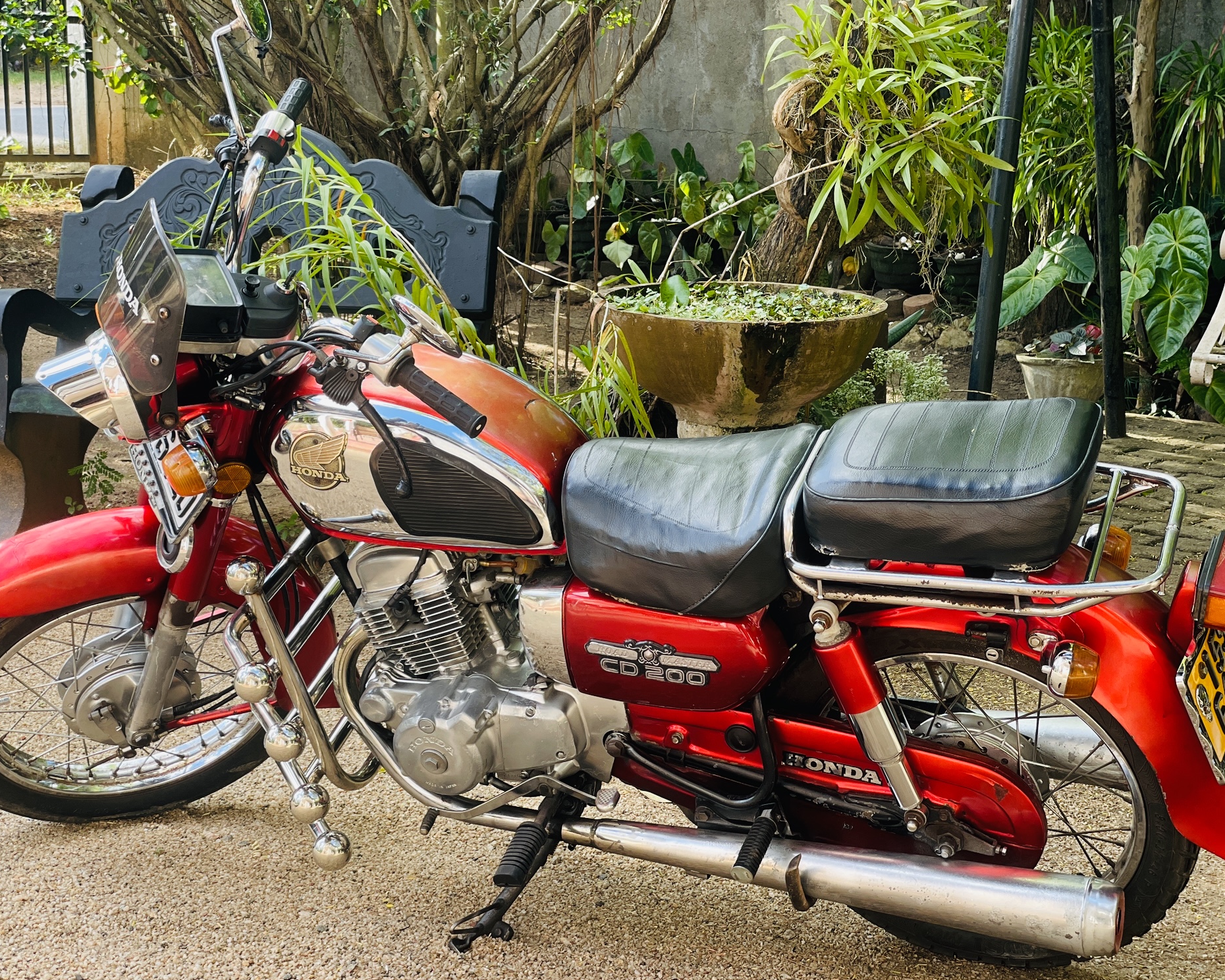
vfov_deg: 27.6
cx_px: 636
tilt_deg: -11.9
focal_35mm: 55
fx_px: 1994
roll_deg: -0.7
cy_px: 495
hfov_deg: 34.1
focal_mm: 6
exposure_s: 1/122
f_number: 2
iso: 25
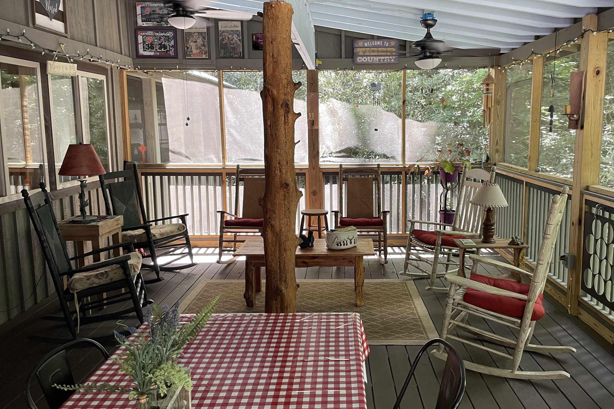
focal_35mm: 30
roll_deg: +1.7
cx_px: 334
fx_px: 512
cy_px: 198
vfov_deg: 43.6
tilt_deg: -8.1
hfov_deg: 61.8
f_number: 1.6
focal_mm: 4.2
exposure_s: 1/62
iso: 125
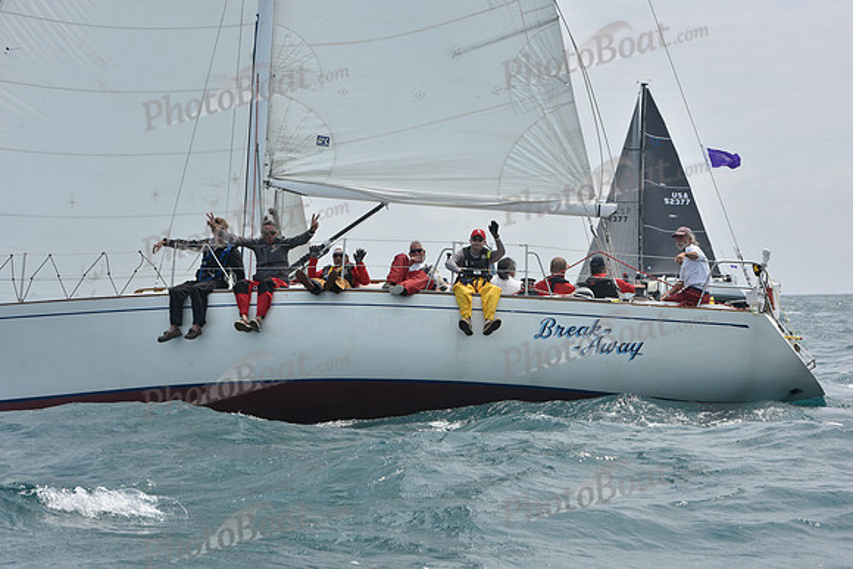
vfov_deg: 14.0
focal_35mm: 98
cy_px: 284
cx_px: 426
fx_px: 2322
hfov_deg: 20.8
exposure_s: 1/800
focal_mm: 98
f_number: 11
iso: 250
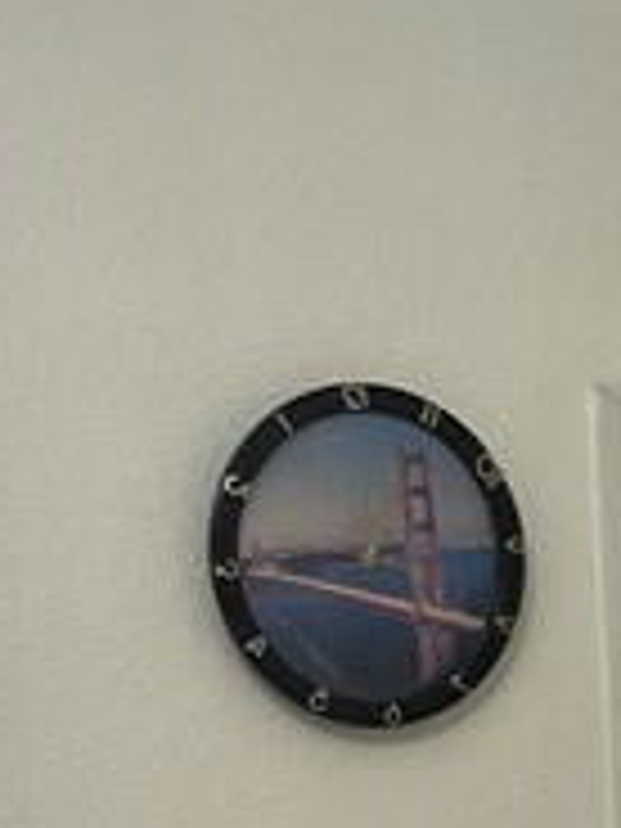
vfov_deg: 13.6
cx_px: 873
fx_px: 3325
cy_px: 1130
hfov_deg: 10.4
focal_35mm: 139
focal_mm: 5.1
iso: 125
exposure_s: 1/120
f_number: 1.6
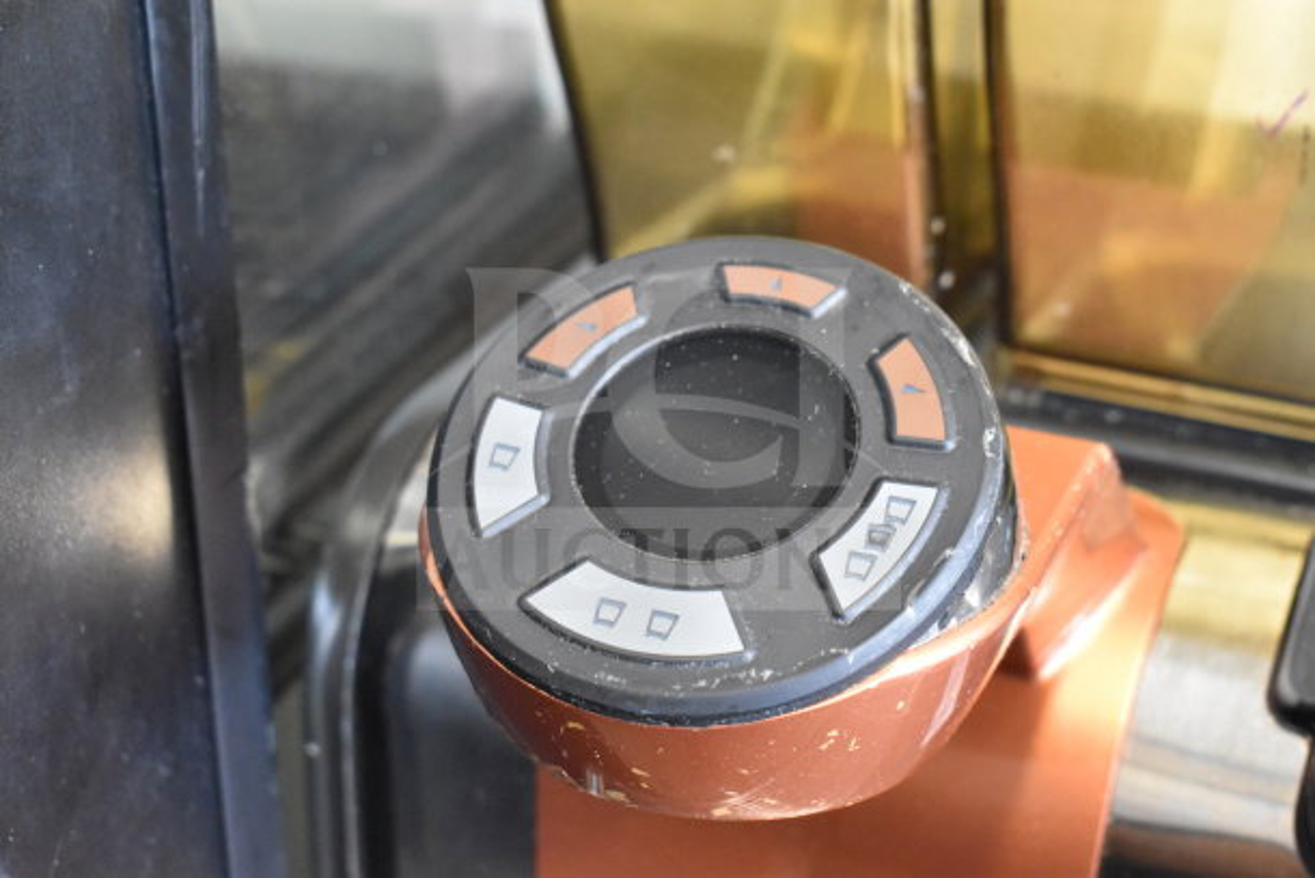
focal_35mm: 63
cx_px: 658
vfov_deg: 21.6
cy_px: 439
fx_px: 2302
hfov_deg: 31.9
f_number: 5
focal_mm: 42
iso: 6400
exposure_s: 1/80
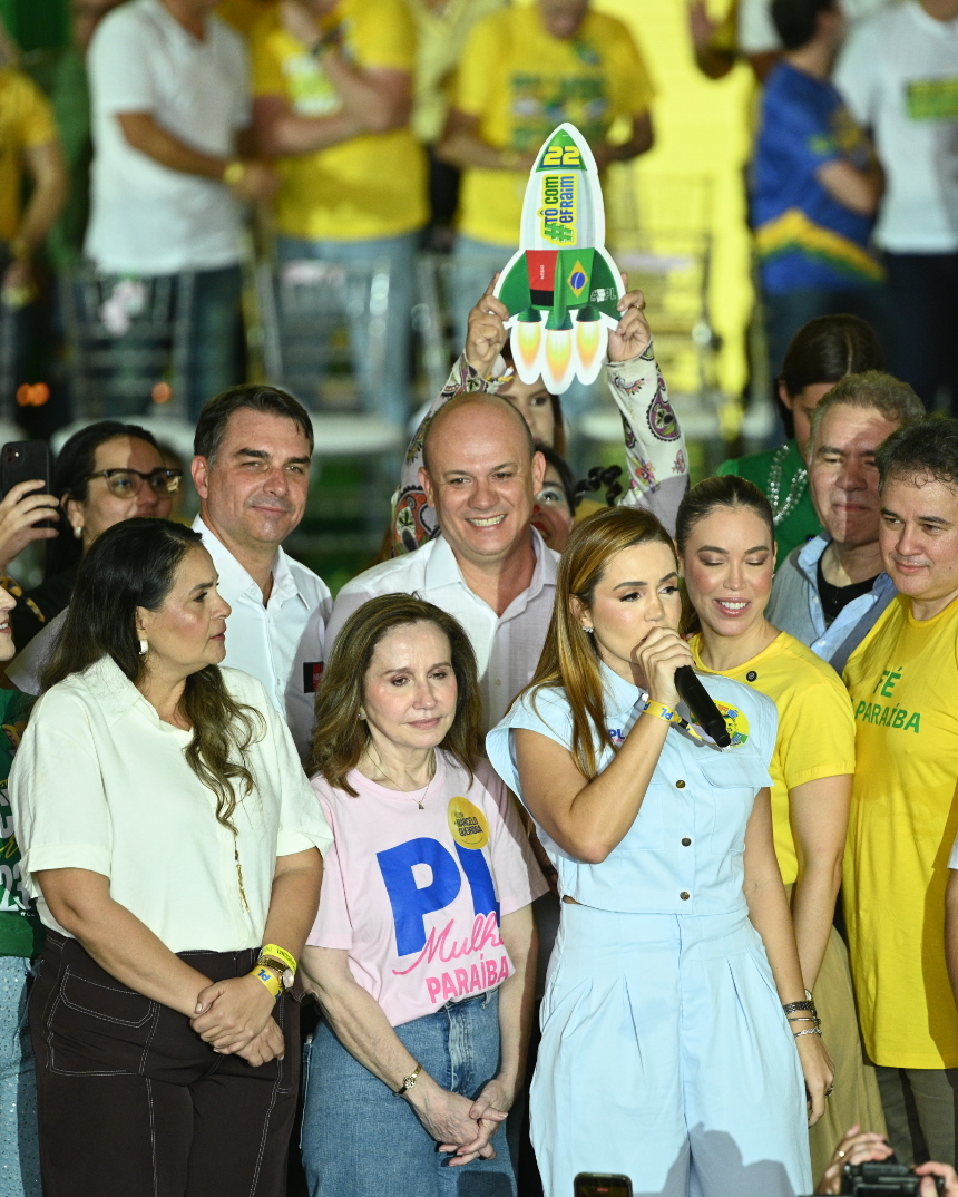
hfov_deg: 5.5
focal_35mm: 283
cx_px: 566
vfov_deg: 6.8
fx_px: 10024
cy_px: 601
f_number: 2.8
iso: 2000
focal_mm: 200
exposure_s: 1/1250
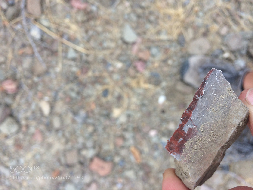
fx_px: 212
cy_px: 95
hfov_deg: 61.7
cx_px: 126
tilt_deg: -88.2
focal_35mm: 29
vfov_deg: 48.2
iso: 32
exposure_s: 1/519
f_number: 2.2
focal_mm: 4.15
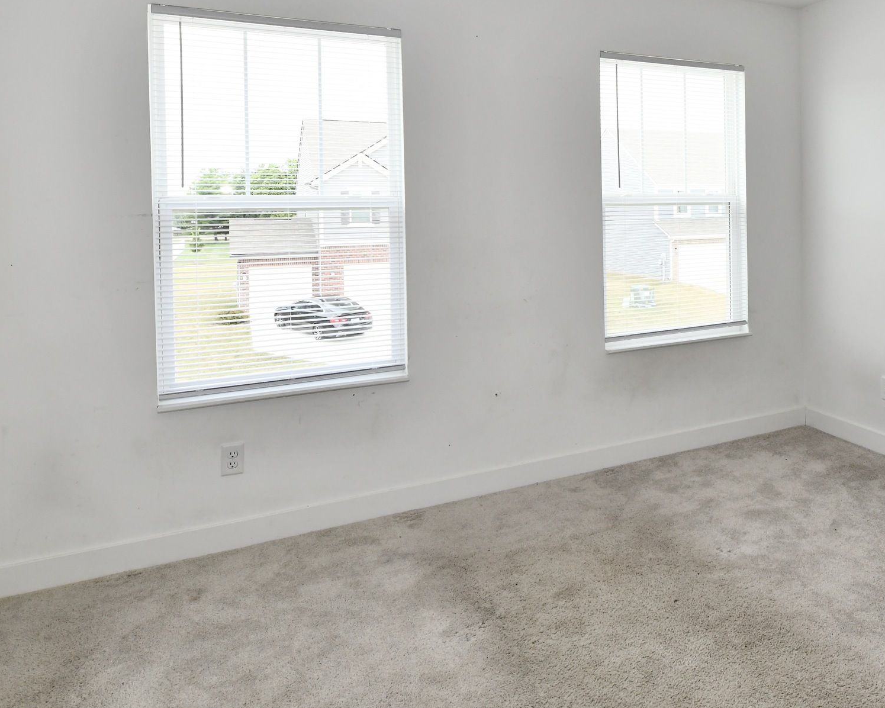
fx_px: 707
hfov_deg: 60.3
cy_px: 224
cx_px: 671
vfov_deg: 52.0
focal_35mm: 27
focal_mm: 14
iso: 640
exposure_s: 1/200
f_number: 7.1
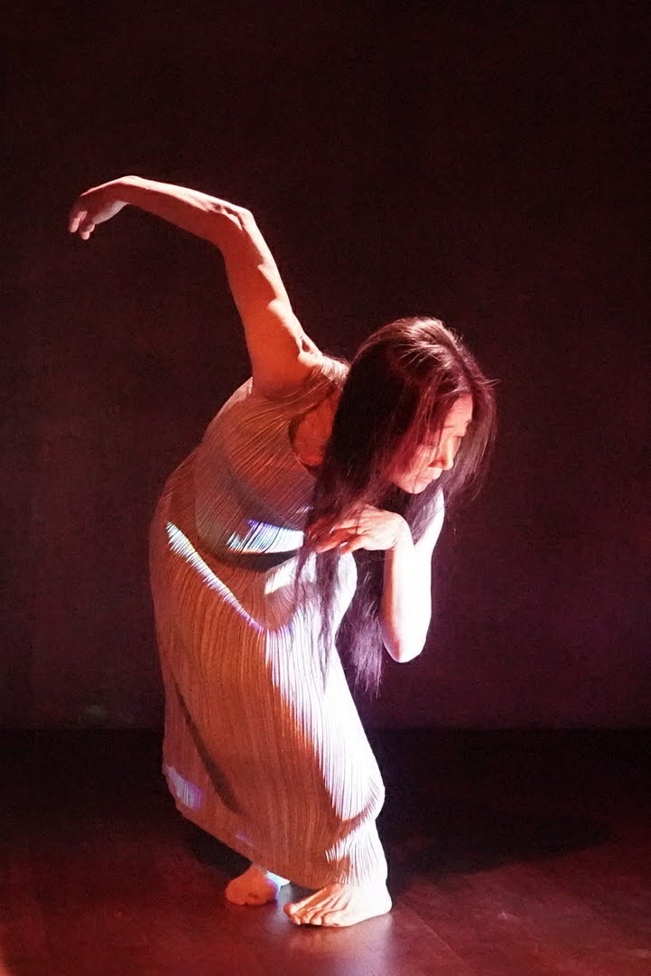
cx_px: 326
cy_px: 488
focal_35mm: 43
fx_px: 1165
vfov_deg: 45.4
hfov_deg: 31.2
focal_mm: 29
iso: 25600
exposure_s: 1/200
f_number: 4
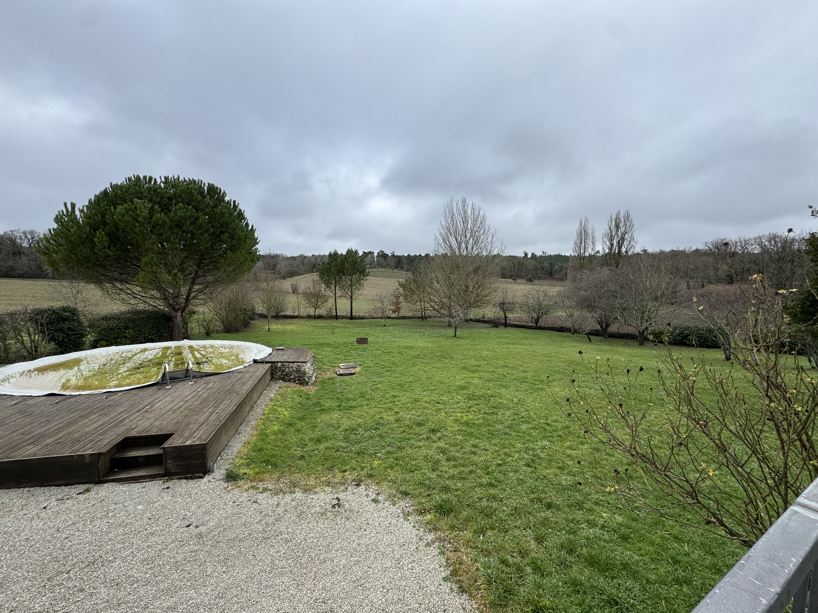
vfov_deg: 85.7
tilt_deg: -3.1
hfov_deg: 102.1
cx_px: 409
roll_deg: -1.0
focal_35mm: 14
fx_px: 331
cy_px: 306
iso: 40
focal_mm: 2.22
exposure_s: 1/821
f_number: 2.2
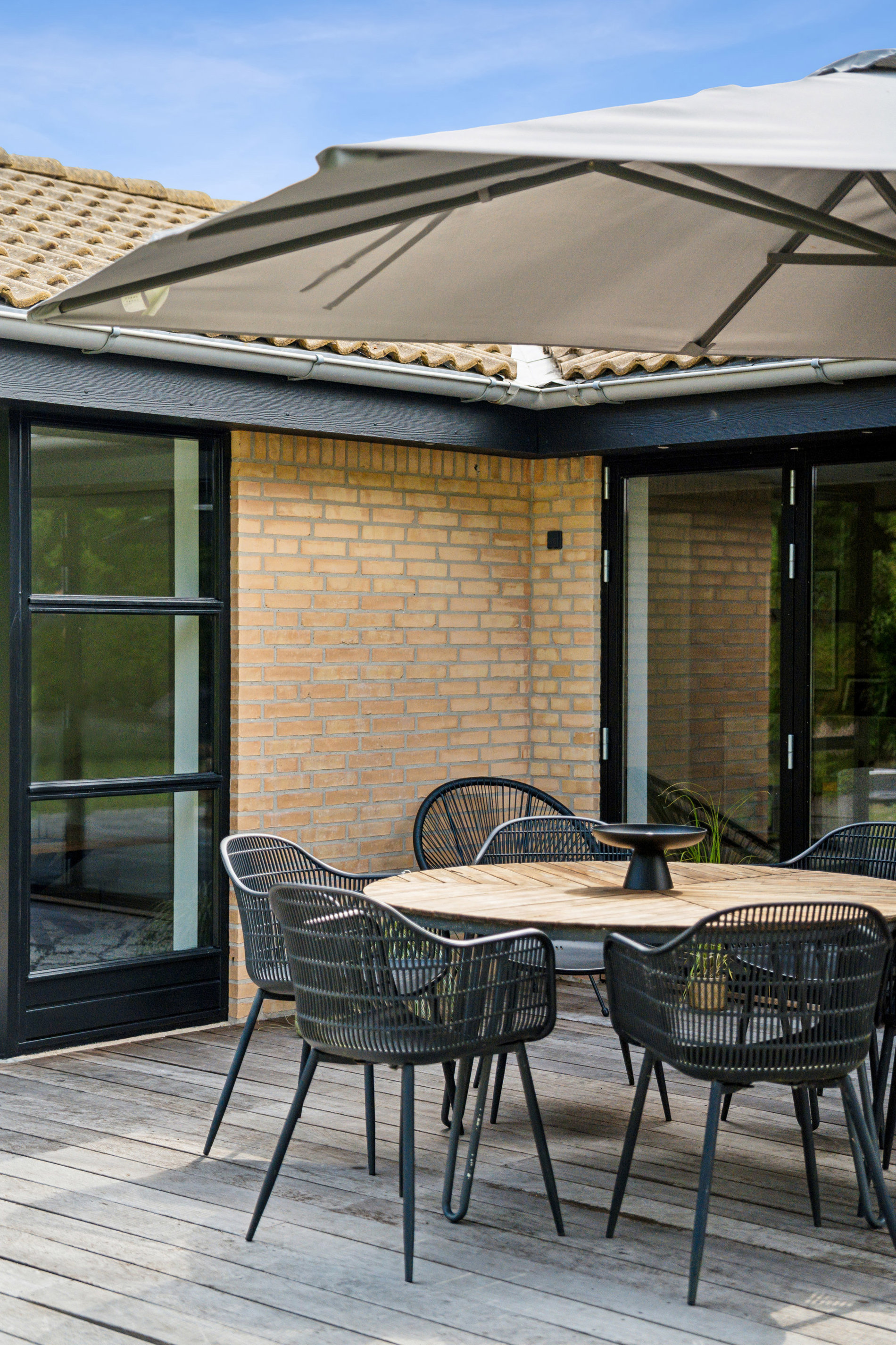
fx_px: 2240
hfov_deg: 22.6
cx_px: 448
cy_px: 672
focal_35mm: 60
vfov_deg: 33.4
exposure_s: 1/6400
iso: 1250
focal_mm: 60
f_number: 2.8
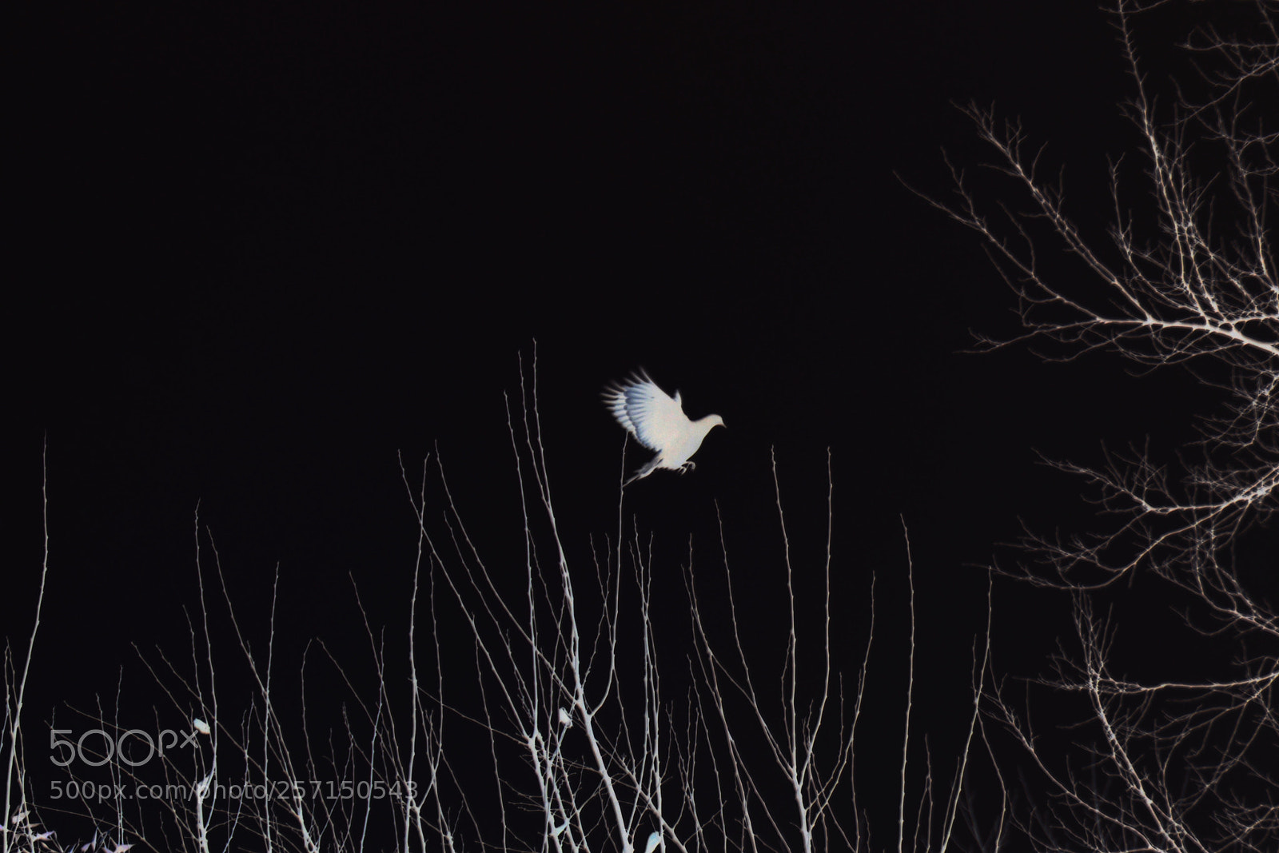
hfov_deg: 4.6
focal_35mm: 450
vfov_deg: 3.1
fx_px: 15988
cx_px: 640
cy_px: 426
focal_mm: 300
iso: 200
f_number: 8
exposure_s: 1/1000
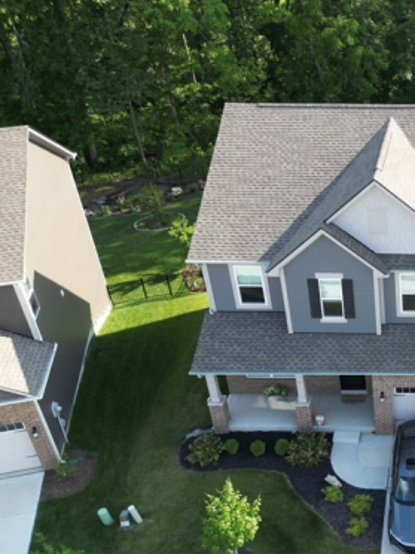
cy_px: 334
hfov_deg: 30.4
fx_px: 687
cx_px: 444
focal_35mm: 43
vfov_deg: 43.6
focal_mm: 6.72
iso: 100
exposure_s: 1/500
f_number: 1.7
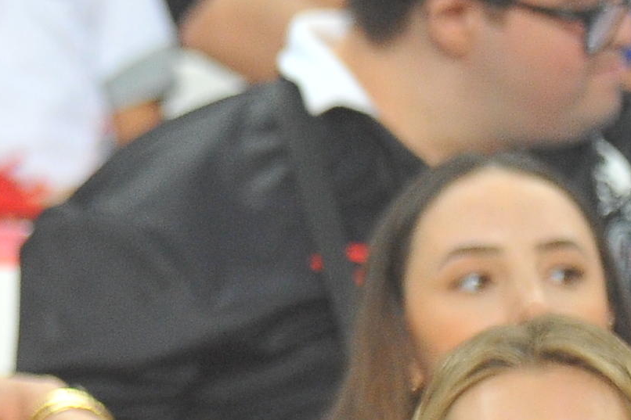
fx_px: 16647
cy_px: 193
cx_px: -631
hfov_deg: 2.2
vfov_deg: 1.4
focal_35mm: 950
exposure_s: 1/400
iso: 2000
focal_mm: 180
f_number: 6.3
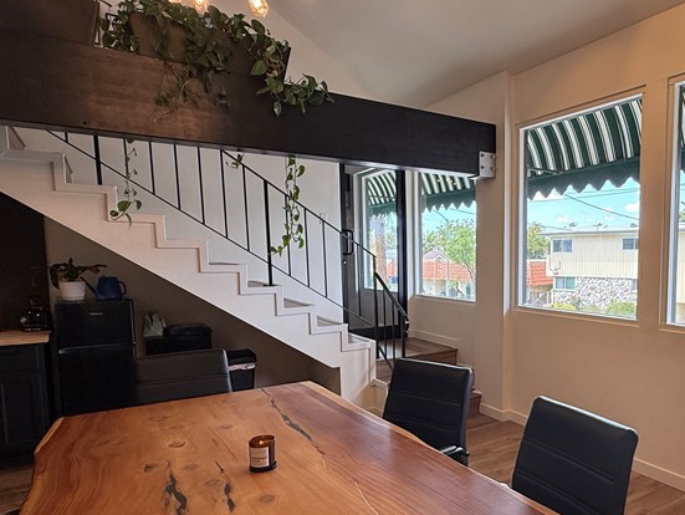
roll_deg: -0.2
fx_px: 515
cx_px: 479
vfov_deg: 52.8
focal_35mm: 26
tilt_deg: -5.1
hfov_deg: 64.8
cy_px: 306
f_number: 2.2
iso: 64
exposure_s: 1/132
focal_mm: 2.22
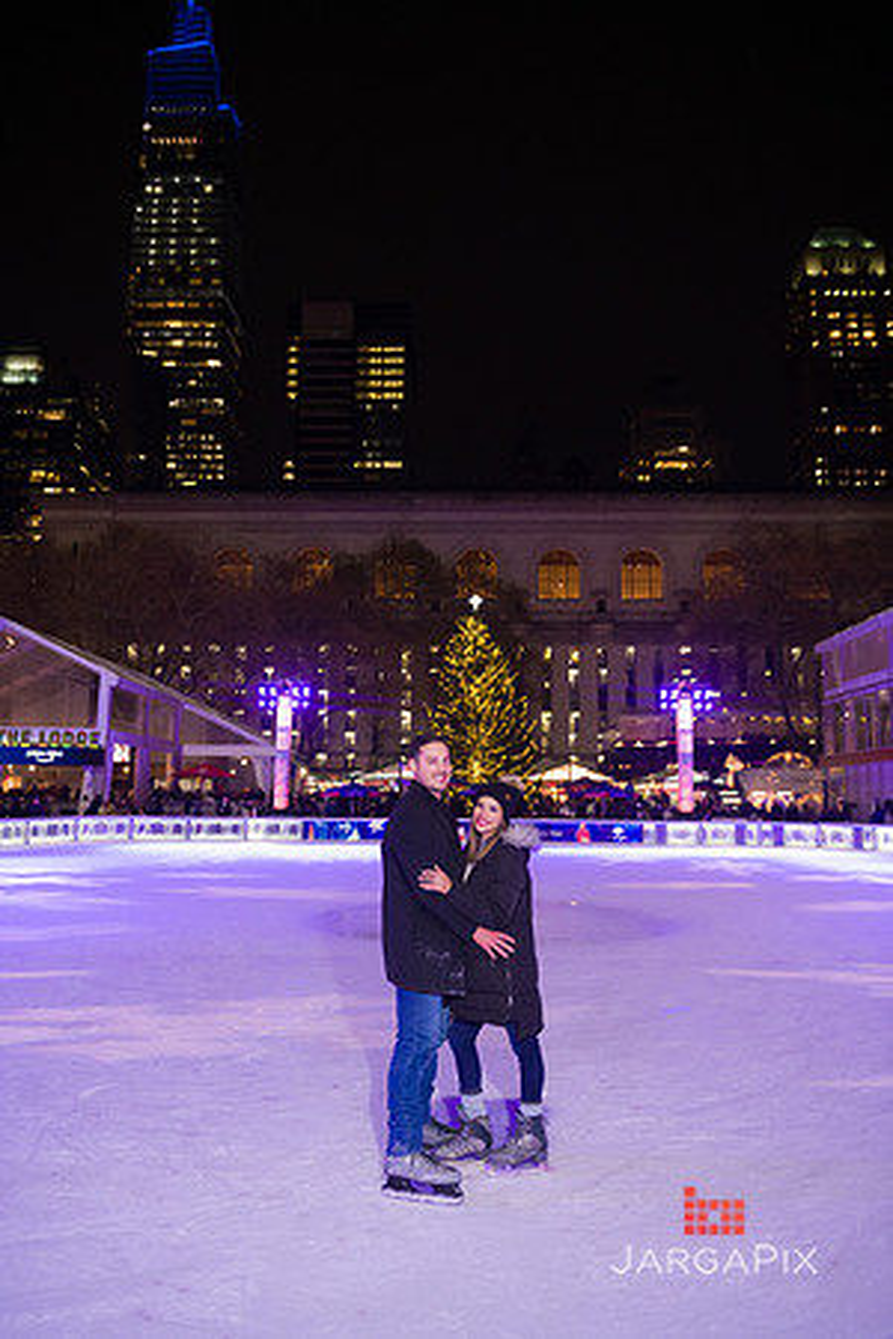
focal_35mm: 27
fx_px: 1005
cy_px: 670
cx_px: 446
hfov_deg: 47.9
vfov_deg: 67.4
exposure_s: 1/125
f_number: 3.2
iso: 2000
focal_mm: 27
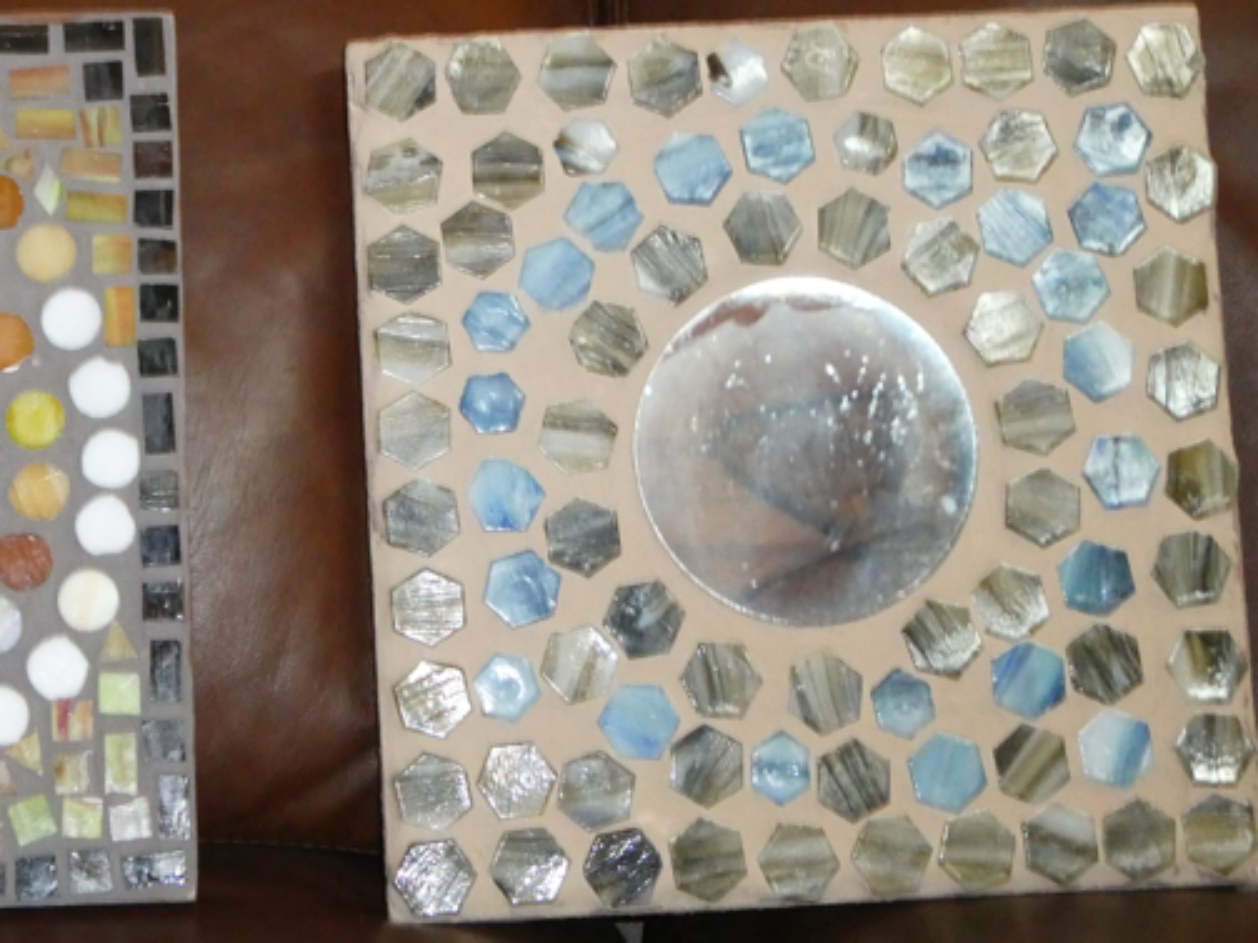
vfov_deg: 14.5
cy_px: 269
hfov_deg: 19.1
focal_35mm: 102
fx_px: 3706
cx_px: 285
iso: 800
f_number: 4.2
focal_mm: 10.3
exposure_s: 1/60
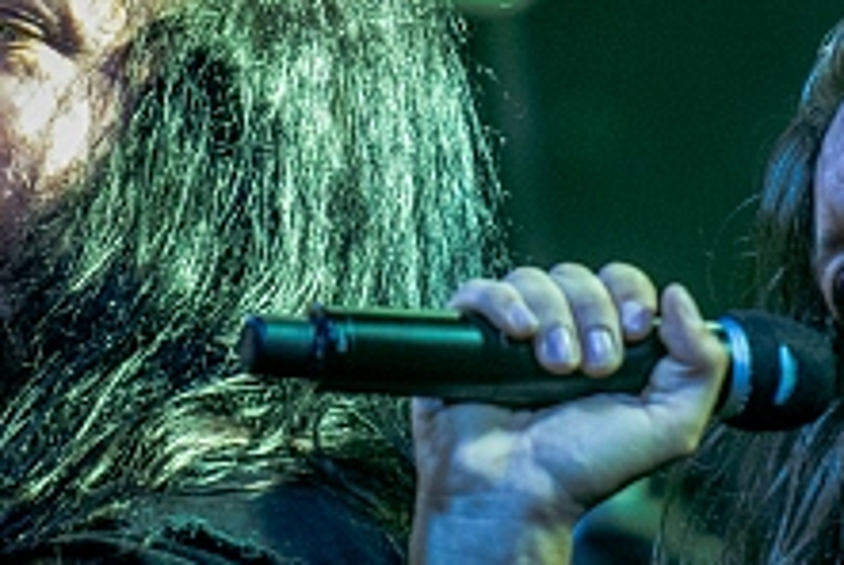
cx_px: 512
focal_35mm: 976
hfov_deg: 2.1
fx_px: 22912
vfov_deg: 1.4
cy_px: 157
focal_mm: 200
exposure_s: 1/100
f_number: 2.8
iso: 1600
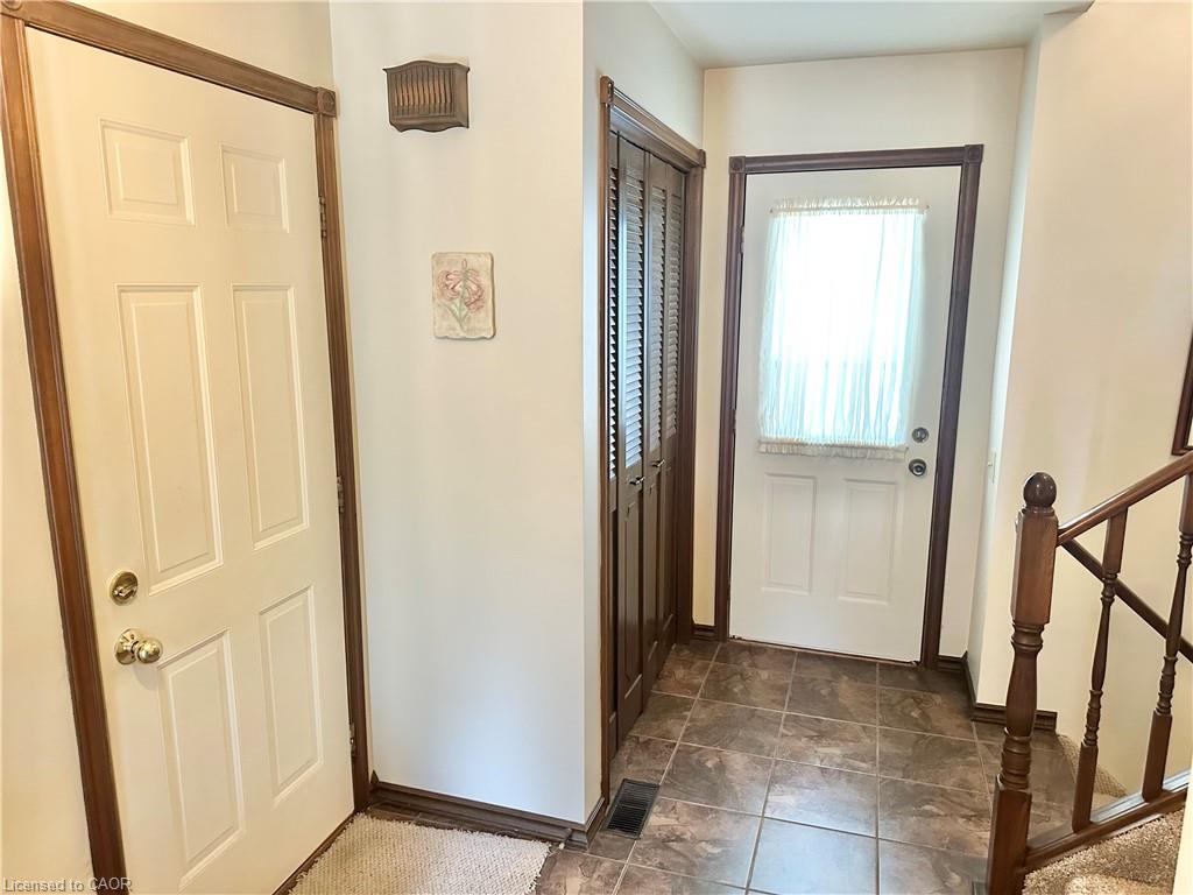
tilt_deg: -10.4
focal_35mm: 24
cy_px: 448
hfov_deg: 71.6
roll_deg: -0.3
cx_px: 596
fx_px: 827
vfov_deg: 56.8
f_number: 1.78
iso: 500
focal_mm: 6.86
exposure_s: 1/60
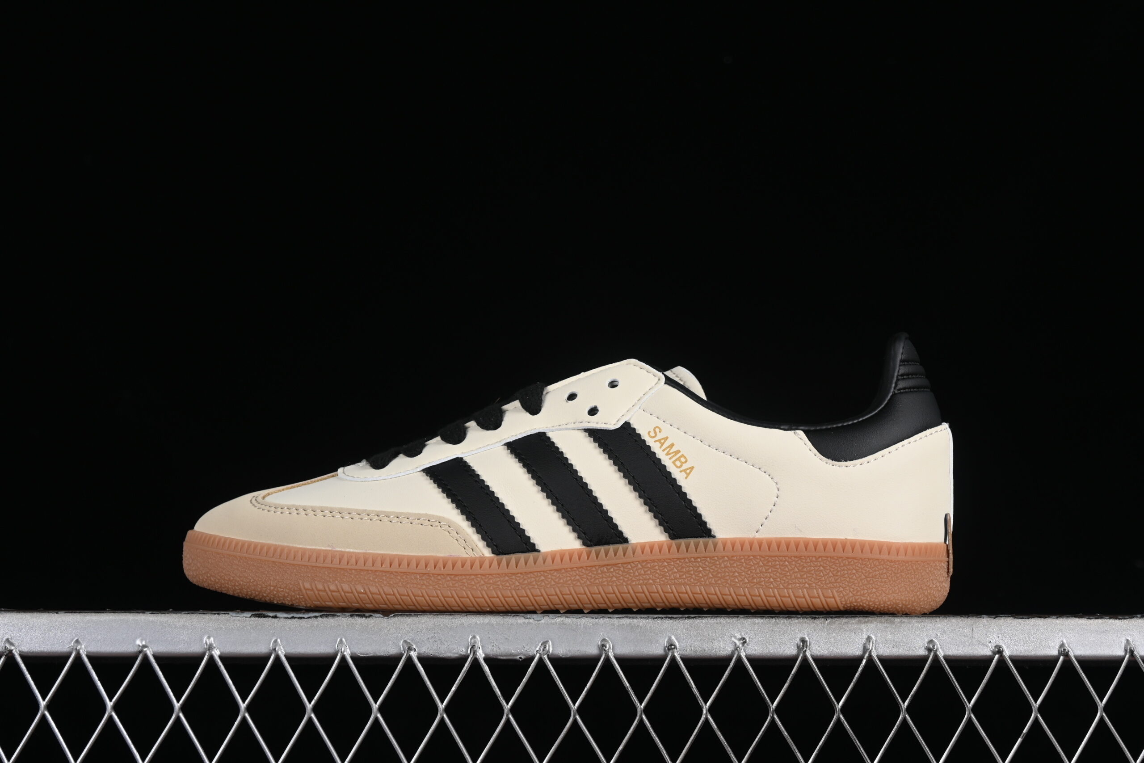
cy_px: 382
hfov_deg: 27.0
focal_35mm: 75
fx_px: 2383
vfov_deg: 18.2
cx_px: 572
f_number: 8
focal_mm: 50
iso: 160
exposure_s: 1/80
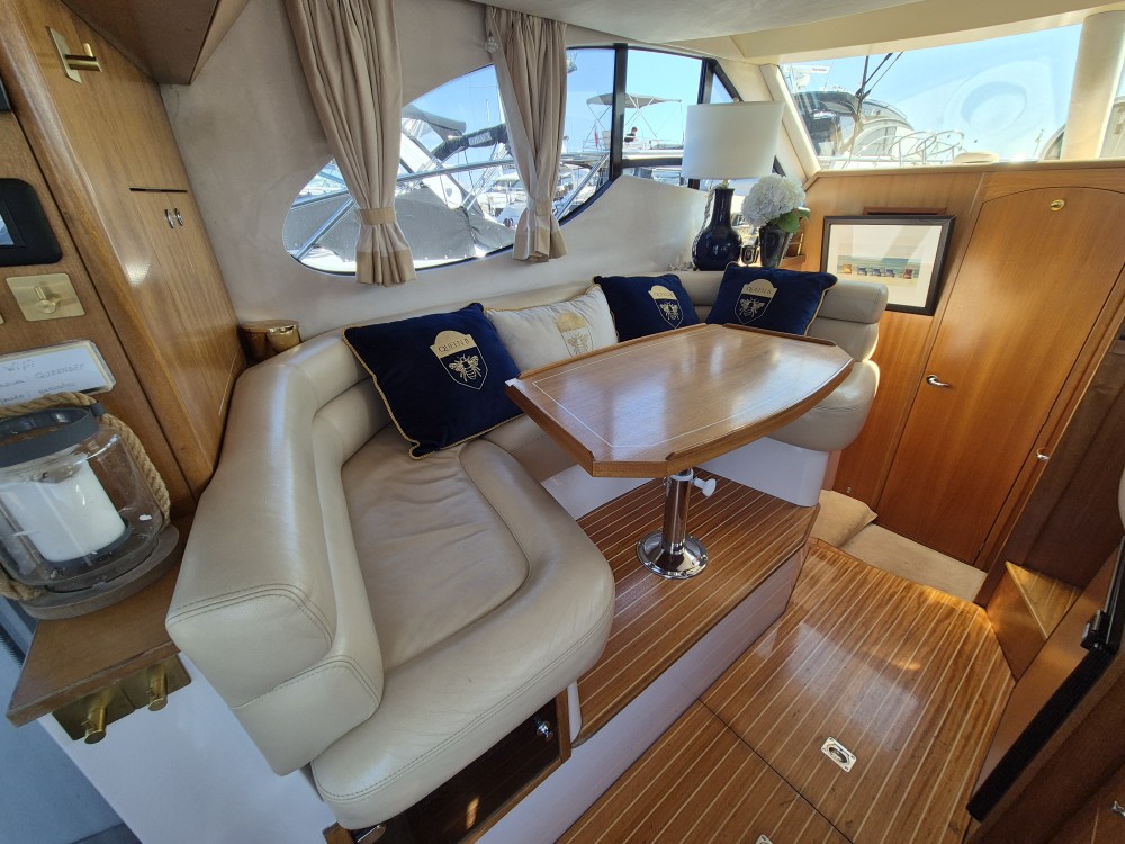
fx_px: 422
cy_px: 422
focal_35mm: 13
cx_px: 562
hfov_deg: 106.2
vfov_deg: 89.9
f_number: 2.2
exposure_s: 1/299
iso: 50
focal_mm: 2.2
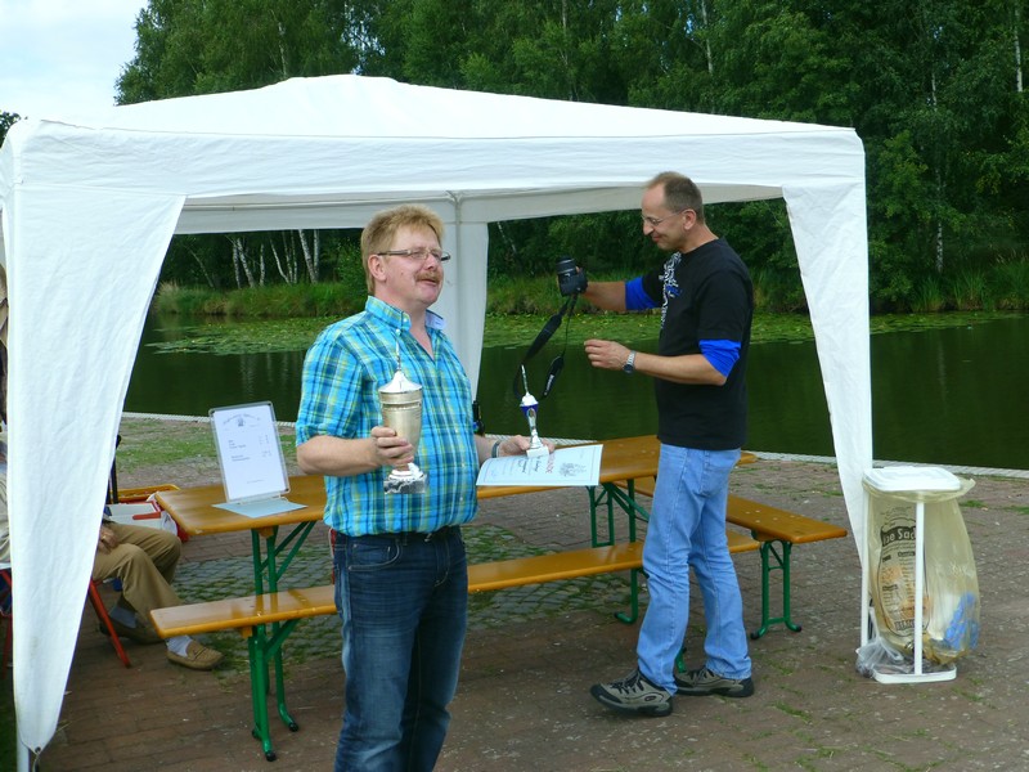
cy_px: 386
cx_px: 514
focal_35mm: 41
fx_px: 1219
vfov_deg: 35.1
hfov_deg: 45.8
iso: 100
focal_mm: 7.4
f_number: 3.9
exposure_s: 1/500
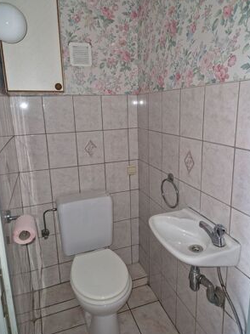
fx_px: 241
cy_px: 160
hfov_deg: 54.8
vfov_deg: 69.4
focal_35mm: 25
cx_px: 125
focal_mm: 5.4
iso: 800
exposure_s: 1/100
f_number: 1.8
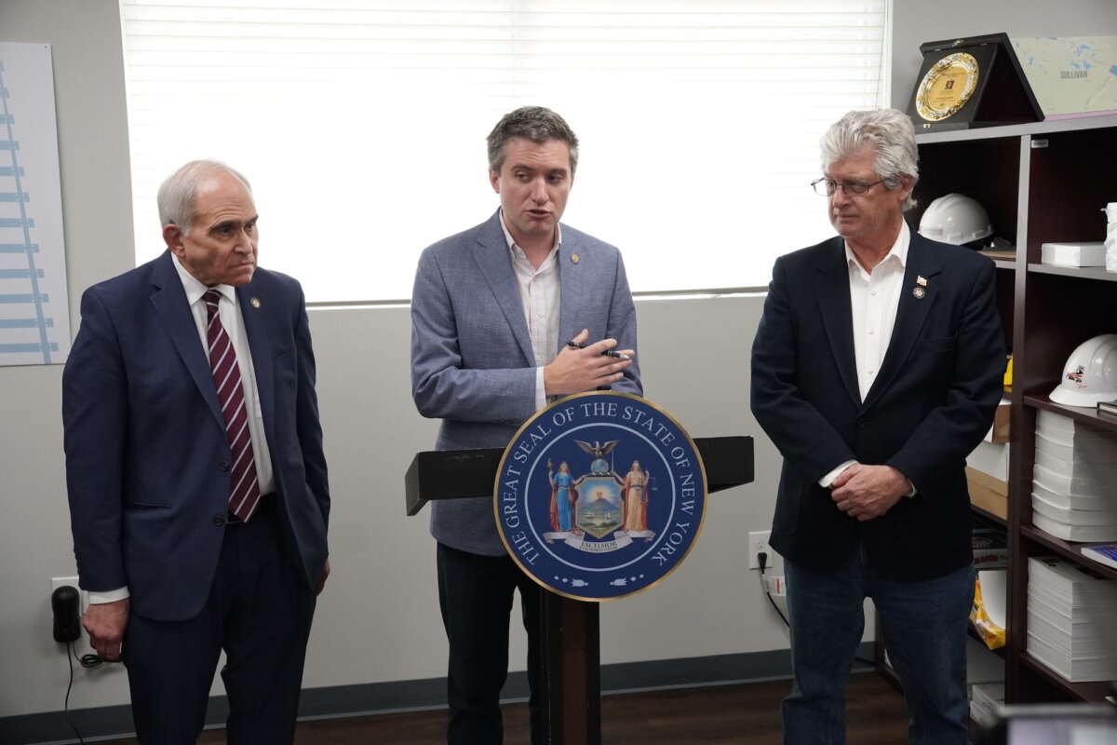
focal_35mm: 43
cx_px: 558
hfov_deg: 45.4
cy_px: 372
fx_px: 1336
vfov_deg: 31.2
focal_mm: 28.7
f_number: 5.6
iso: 2500
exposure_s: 1/200
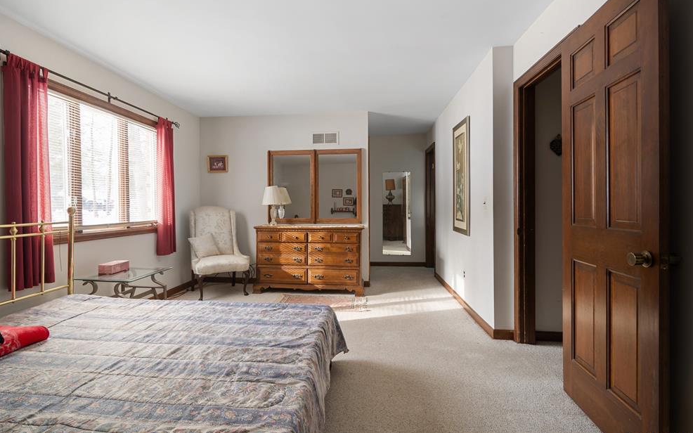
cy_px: 211
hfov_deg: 91.1
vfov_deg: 65.0
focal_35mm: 18
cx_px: 337
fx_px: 340
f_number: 9
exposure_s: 1/10
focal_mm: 17
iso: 320
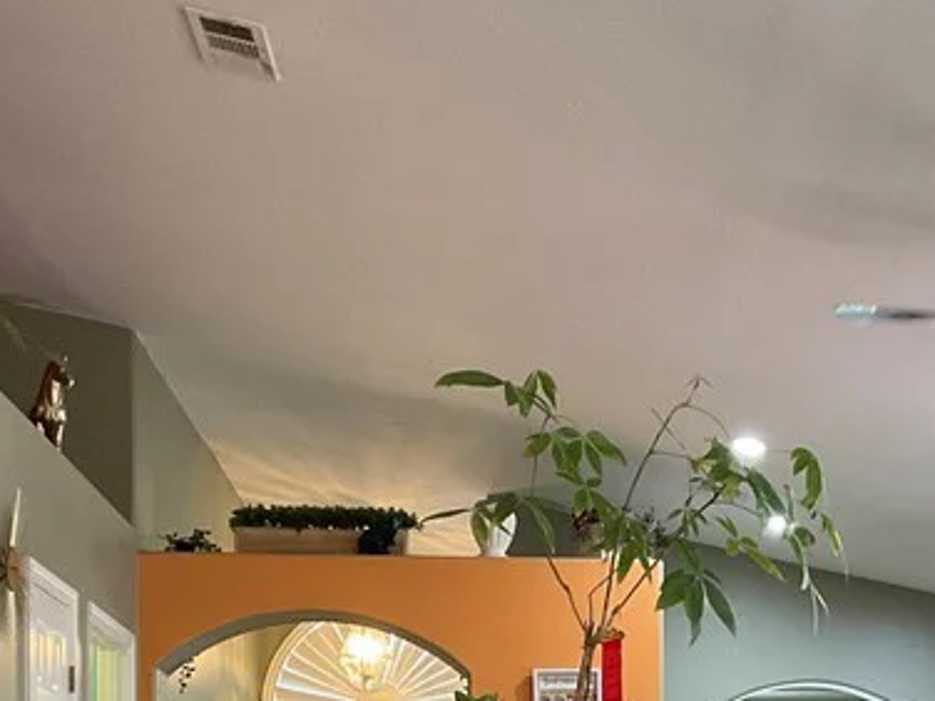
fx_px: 2134
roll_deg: +0.1
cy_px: 895
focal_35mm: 79
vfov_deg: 17.6
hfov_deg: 24.5
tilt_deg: +0.6
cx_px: 684
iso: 250
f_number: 1.8
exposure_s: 1/60
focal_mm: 3
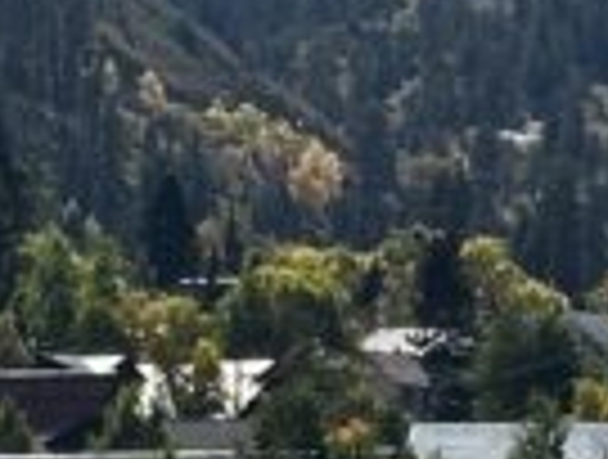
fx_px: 6393
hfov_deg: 5.4
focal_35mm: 363
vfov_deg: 4.1
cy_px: 328
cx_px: 1103
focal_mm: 6.86
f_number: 1.78
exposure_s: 1/3876
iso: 64
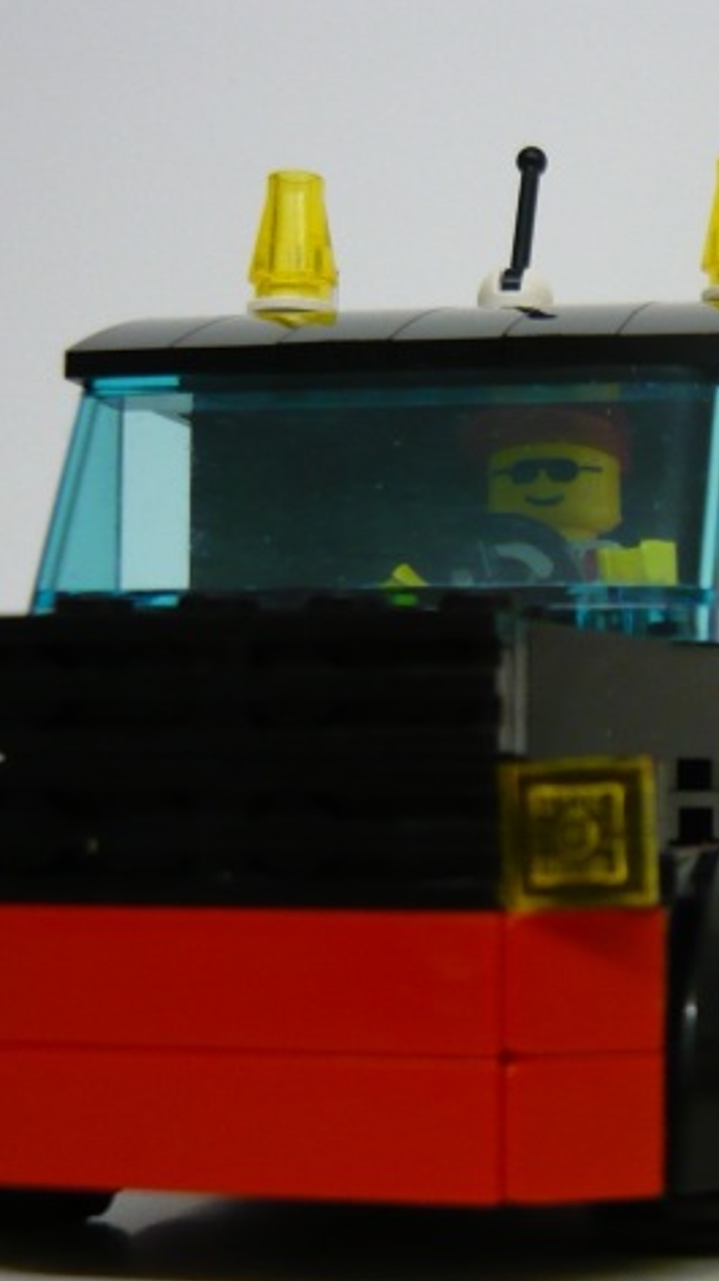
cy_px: 760
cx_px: 825
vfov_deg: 34.3
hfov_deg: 18.8
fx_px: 2070
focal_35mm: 61
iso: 250
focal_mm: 5.5
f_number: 2.8
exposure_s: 1/30
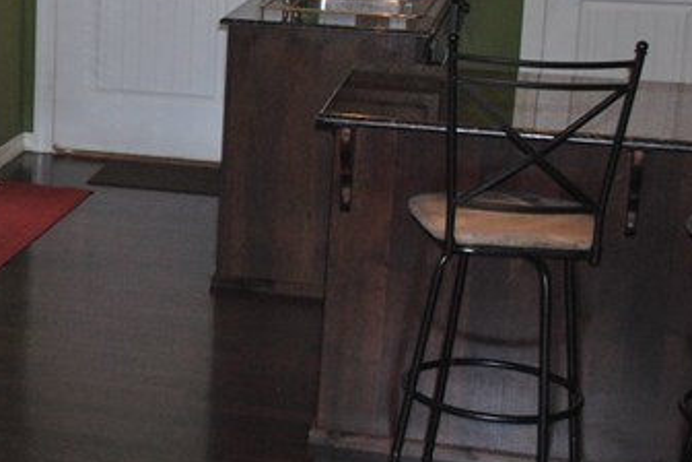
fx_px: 1672
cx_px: -162
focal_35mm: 87
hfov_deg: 21.5
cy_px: 128
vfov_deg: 15.7
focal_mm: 18
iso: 200
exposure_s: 1/60
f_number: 3.8
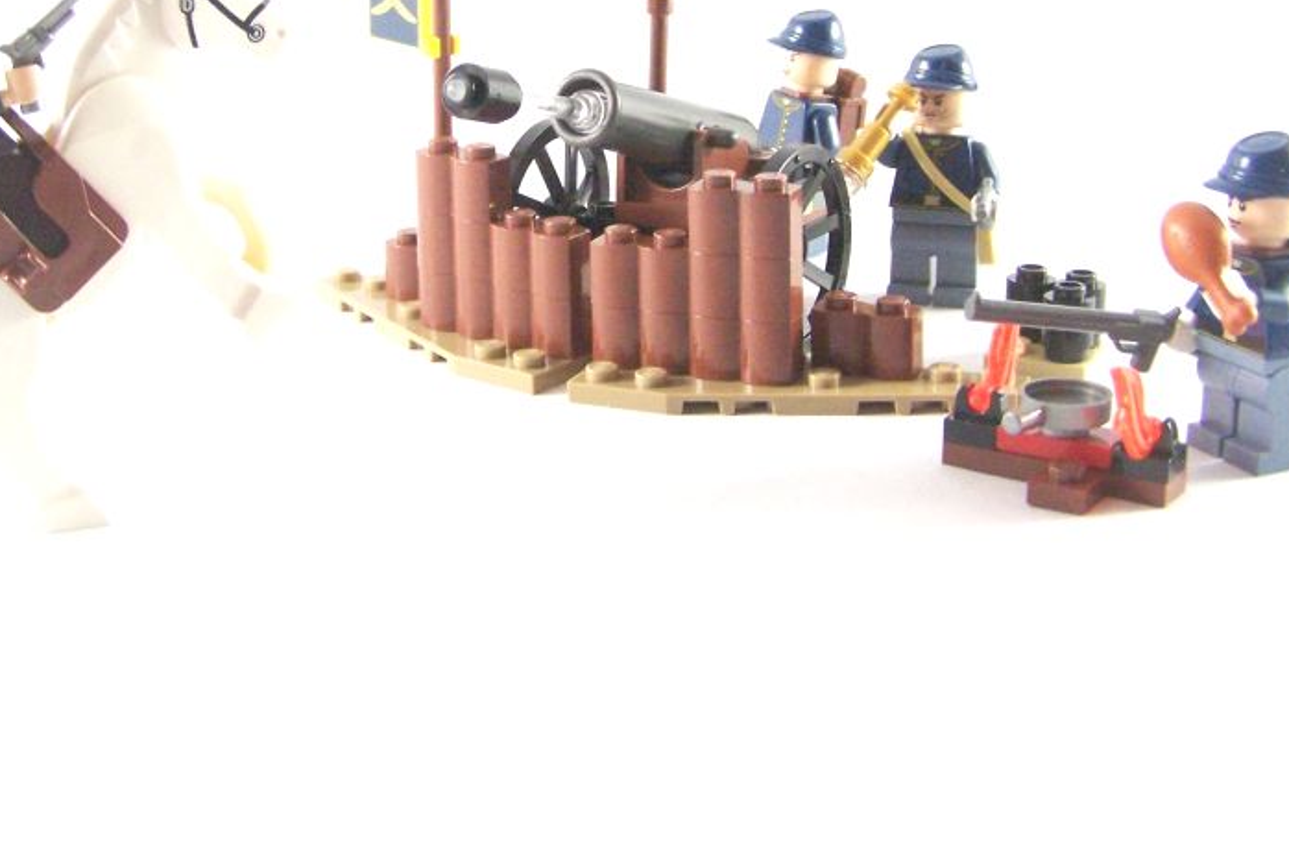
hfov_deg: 34.5
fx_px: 2076
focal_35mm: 58
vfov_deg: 23.0
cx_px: 608
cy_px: 157
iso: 400
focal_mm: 6.3
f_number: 4
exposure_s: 1/60
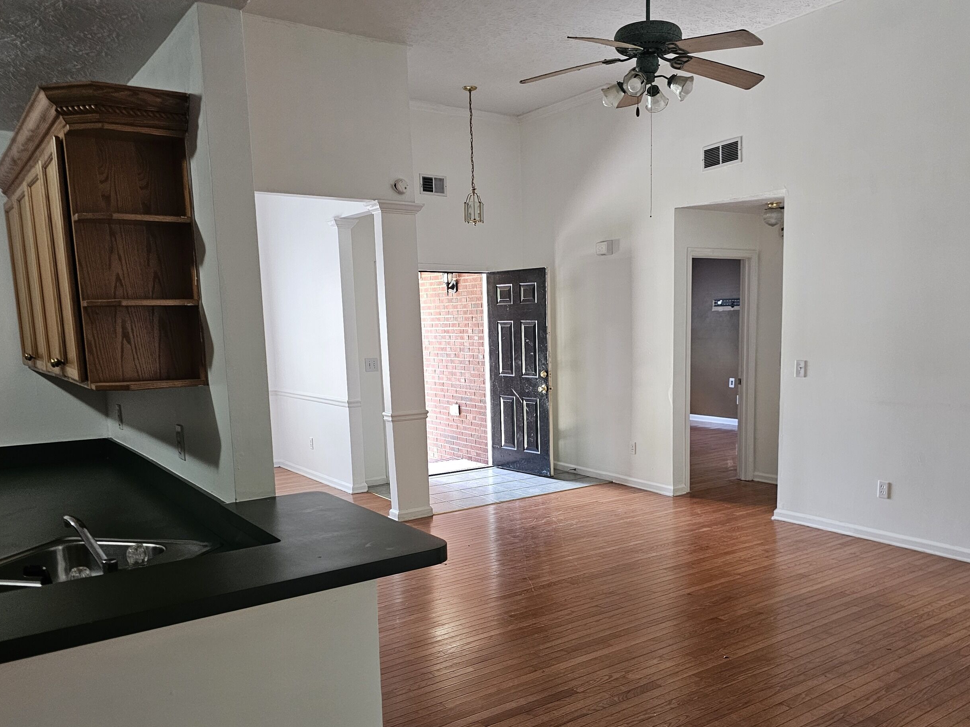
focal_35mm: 29
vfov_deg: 48.0
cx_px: 532
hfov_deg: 61.5
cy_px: 425
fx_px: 813
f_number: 1.7
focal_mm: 6.3
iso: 320
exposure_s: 1/120
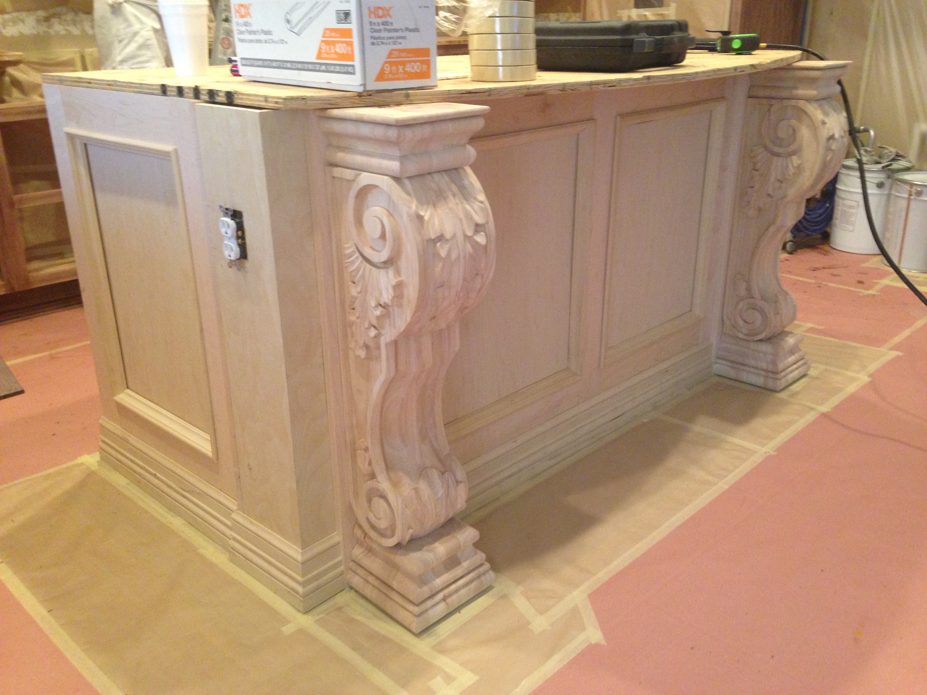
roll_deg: +2.1
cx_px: 464
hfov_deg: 55.4
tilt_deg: -21.4
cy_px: 348
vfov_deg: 42.9
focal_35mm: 33
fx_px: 884
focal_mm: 4.12
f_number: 2.4
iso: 200
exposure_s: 1/20
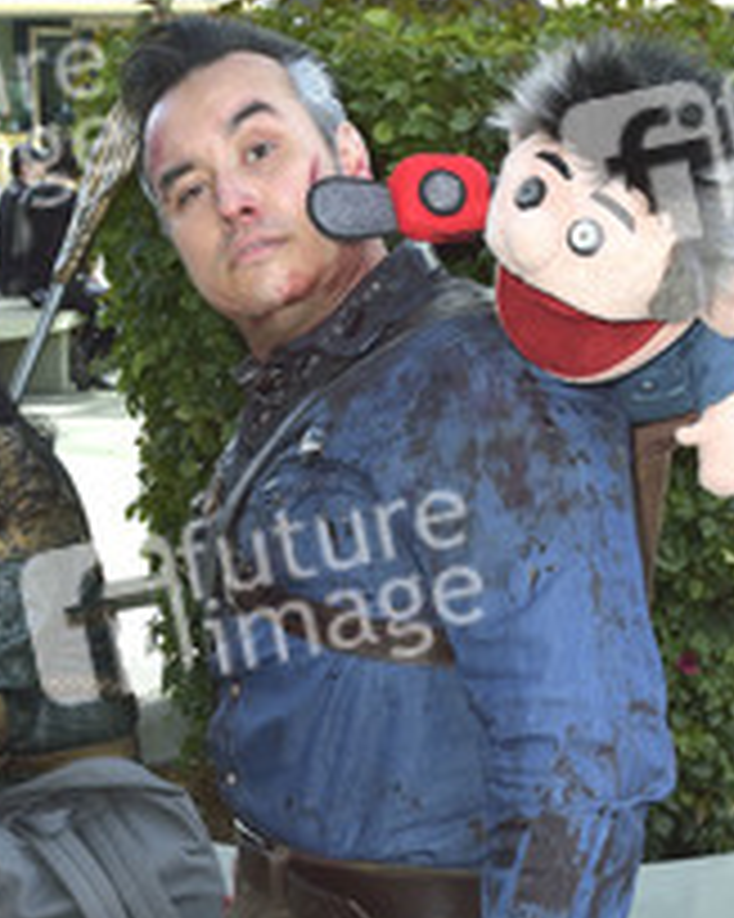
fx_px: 1603
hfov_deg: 25.8
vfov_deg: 30.6
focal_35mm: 59
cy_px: 824
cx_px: 385
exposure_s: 1/250
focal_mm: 32
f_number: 11
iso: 250
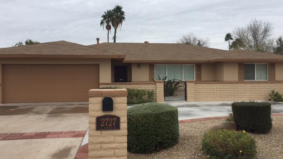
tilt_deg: +0.5
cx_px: 141
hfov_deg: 61.0
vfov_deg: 36.6
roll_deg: +0.2
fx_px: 240
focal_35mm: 32
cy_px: 74
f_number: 2.2
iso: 32
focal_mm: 4.15
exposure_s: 1/920
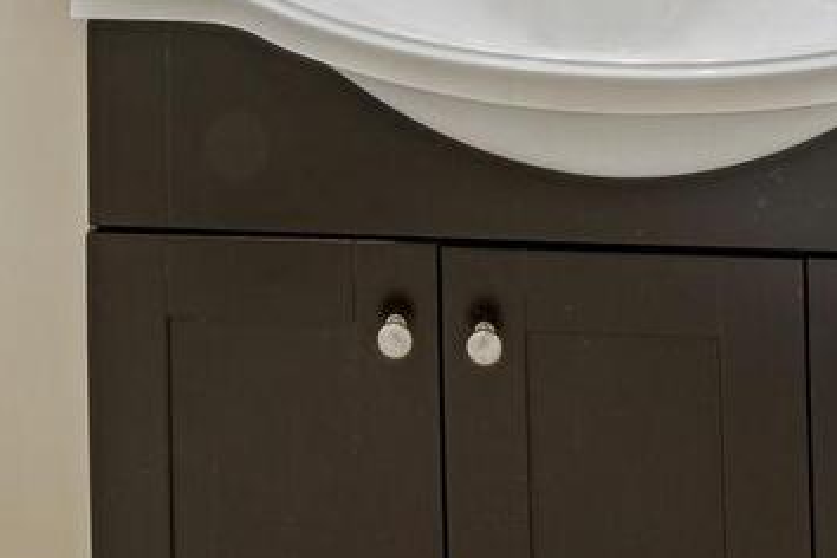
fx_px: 1325
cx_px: 395
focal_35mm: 57
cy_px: -511
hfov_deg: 35.0
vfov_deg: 17.8
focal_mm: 14
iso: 200
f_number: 13
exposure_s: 1/25
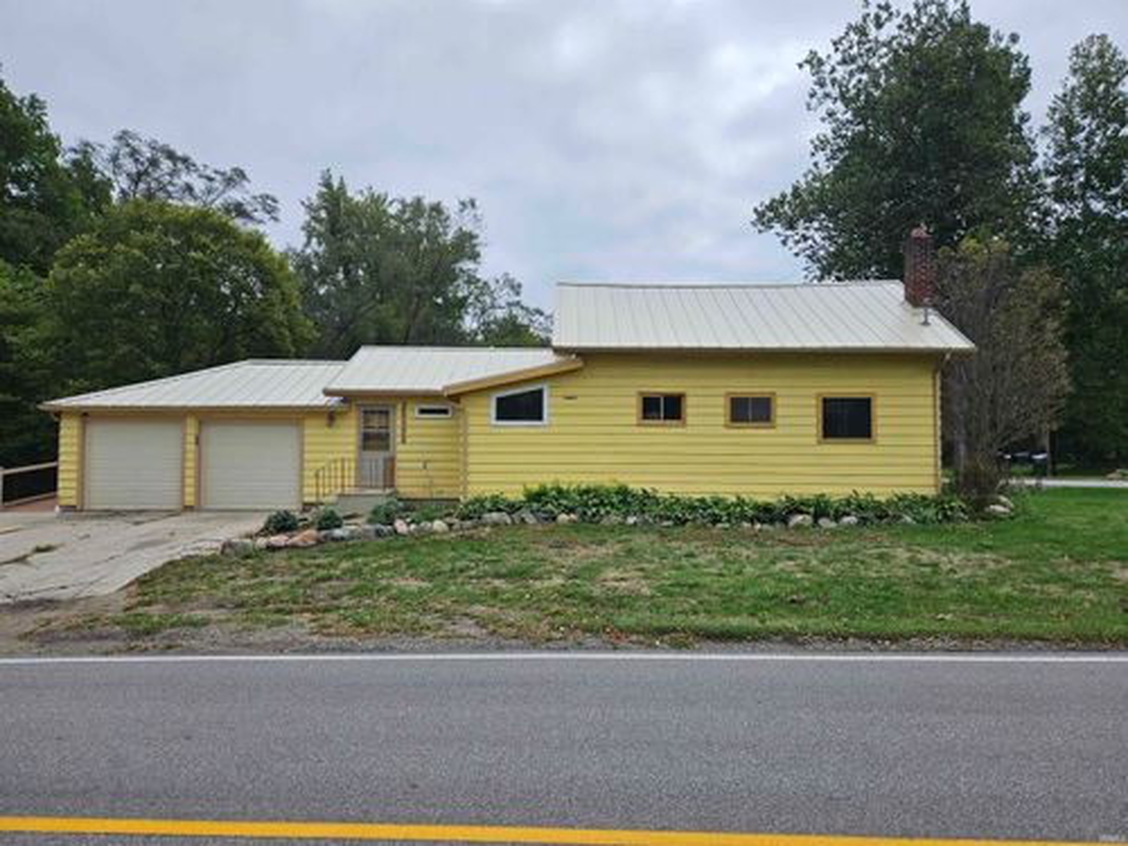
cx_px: 564
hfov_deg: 73.9
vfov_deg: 58.9
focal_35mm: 23
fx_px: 749
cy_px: 423
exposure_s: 1/1884
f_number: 1.8
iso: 25
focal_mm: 5.4
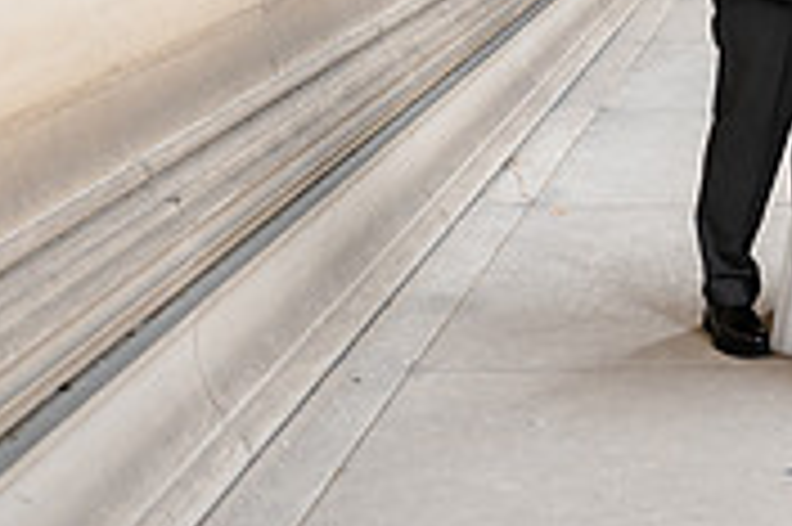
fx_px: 1780
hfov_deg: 22.9
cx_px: 963
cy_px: -211
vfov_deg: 15.7
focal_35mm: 81
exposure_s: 1/1000
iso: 500
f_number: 2.8
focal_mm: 24
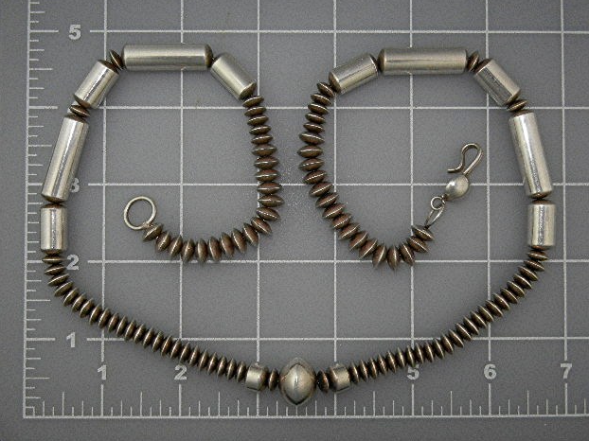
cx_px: 302
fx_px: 595
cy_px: 216
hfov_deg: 52.6
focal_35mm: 35
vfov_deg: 40.7
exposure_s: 1/30
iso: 800
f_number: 7.2
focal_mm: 6.2
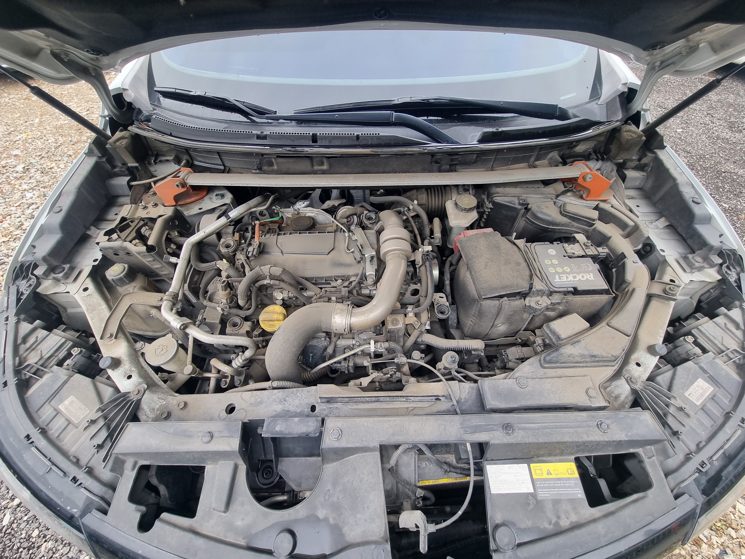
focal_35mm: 13
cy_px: 280
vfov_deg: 89.9
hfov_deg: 106.2
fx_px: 280
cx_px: 372
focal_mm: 2.2
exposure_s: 1/150
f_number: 2.2
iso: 50
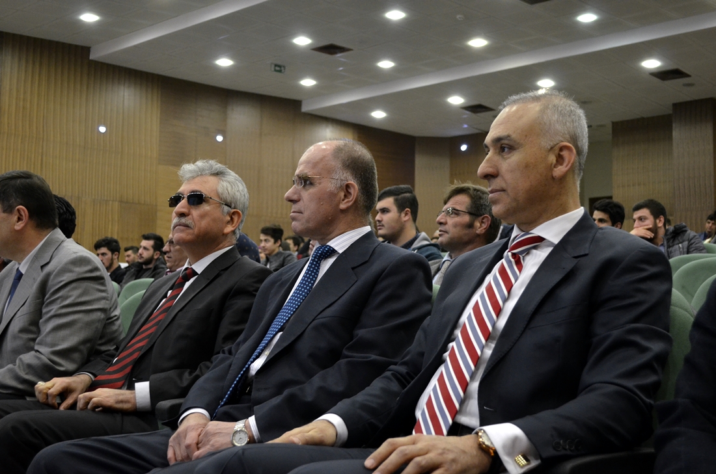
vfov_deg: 28.0
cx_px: 358
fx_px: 953
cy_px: 237
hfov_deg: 41.2
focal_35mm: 48
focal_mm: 32
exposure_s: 1/25
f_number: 4.8
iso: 1600
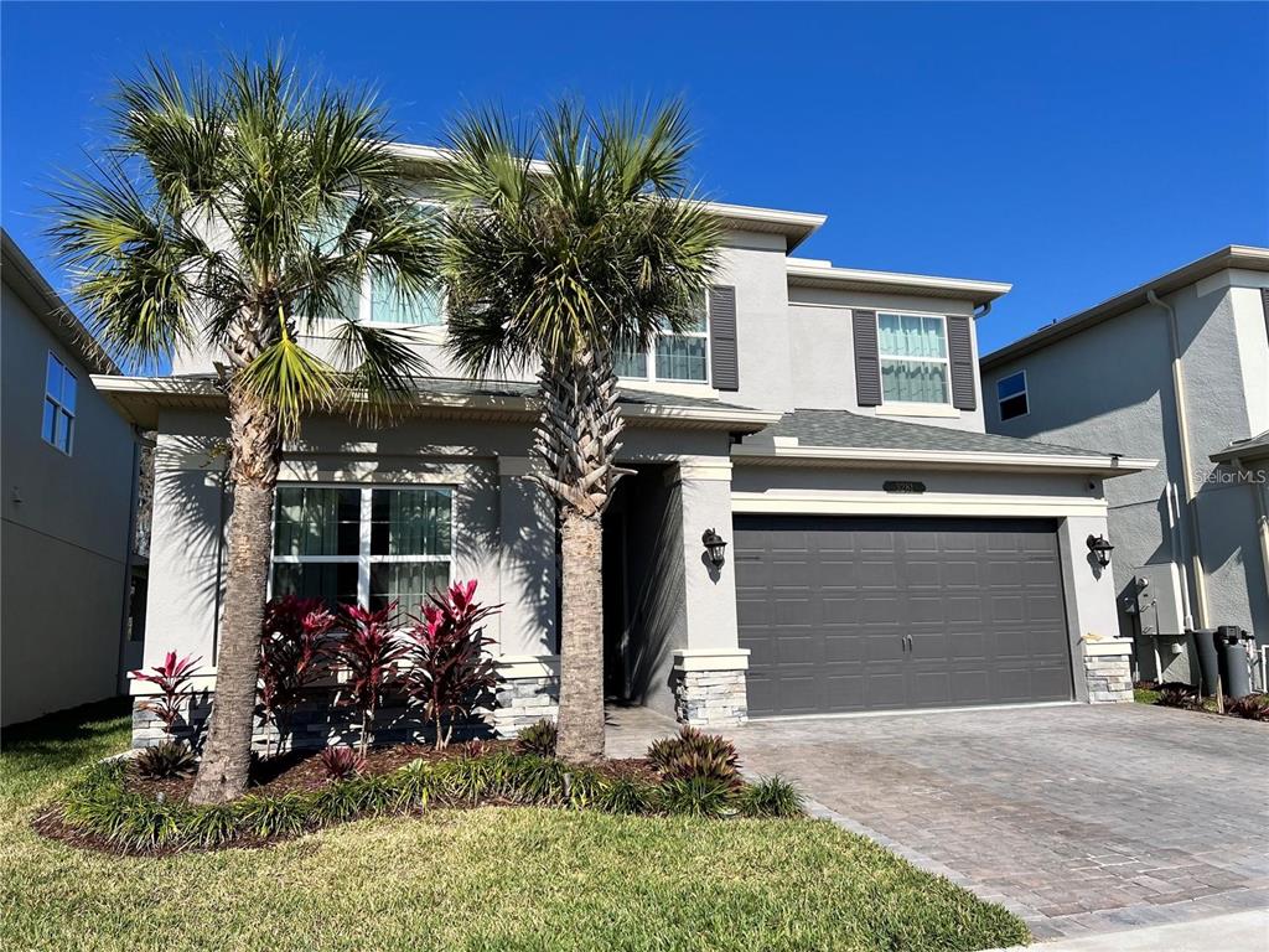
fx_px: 953
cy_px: 476
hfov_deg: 67.3
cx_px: 634
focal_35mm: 26
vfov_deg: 53.1
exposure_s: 1/5319
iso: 50
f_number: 1.5
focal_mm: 5.7
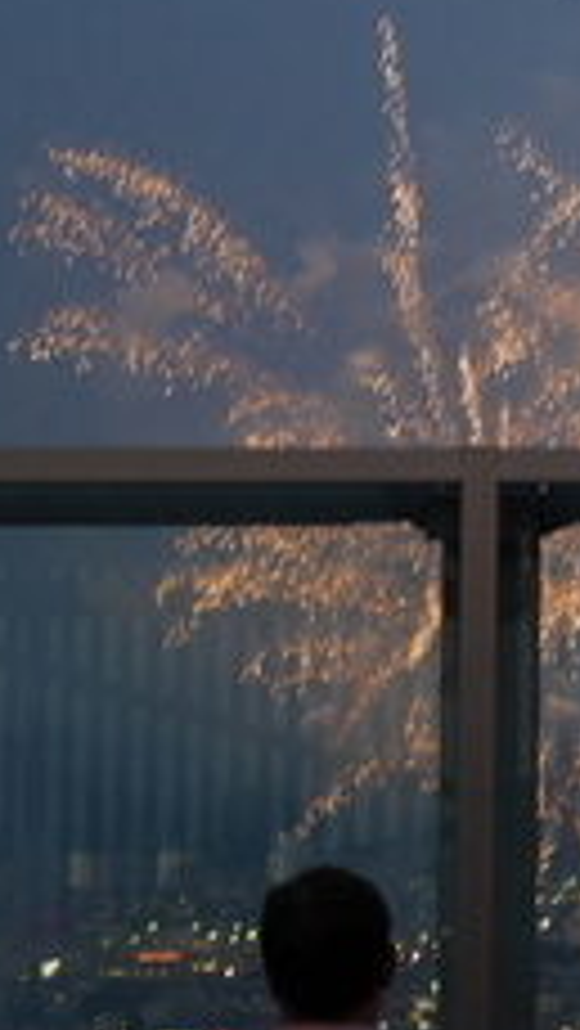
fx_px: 4998
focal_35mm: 183
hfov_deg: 6.4
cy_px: 227
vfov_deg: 11.7
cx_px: 1254
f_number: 5.6
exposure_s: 1/25
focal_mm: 32
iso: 800
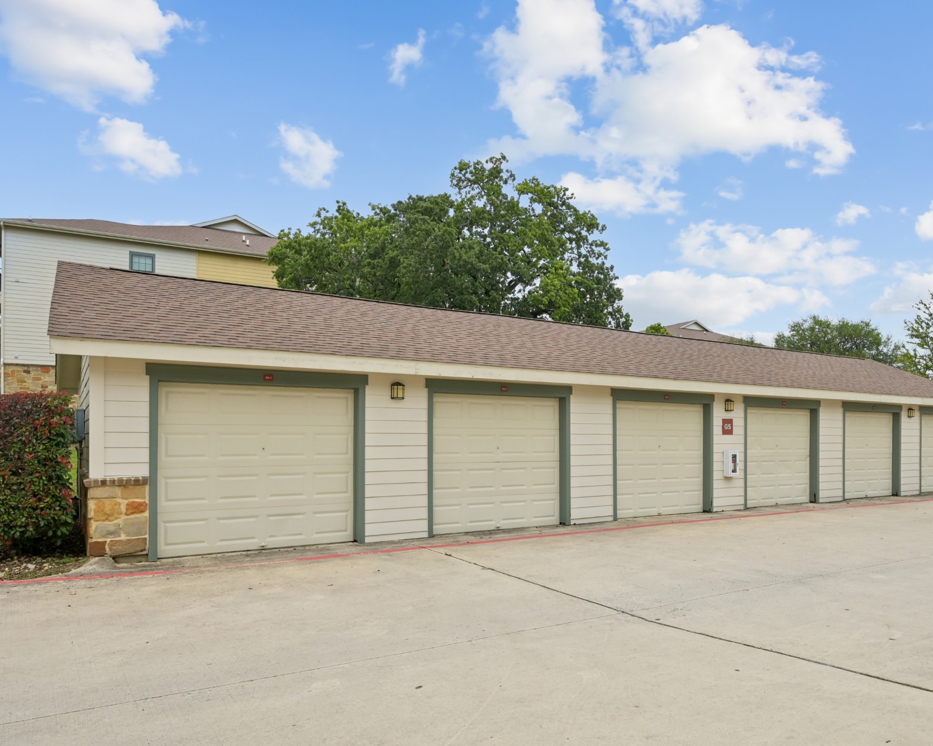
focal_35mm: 24
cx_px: 538
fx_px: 651
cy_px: 369
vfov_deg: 59.6
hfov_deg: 70.8
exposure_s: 1/200
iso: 100
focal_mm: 20.5
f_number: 11
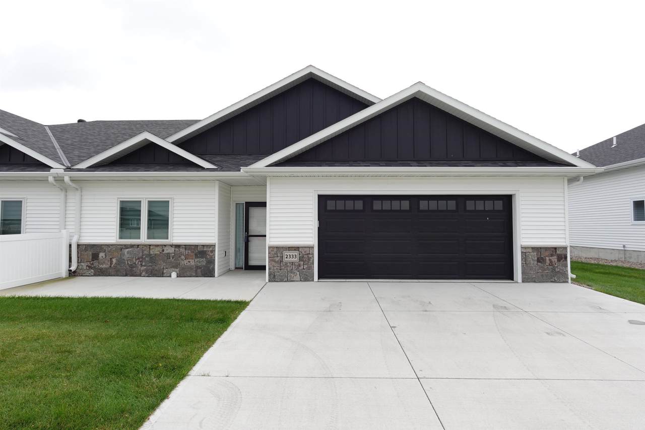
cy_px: 215
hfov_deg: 90.0
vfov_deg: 67.4
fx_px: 322
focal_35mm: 18
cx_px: 322
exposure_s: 1/640
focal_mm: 6.9
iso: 125
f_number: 4
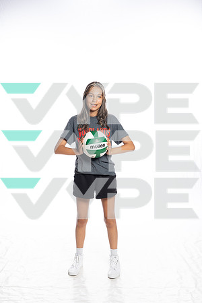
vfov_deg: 39.6
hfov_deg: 27.0
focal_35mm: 50
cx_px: 101
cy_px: 152
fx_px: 421
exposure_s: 1/250
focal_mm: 50
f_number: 8
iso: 400
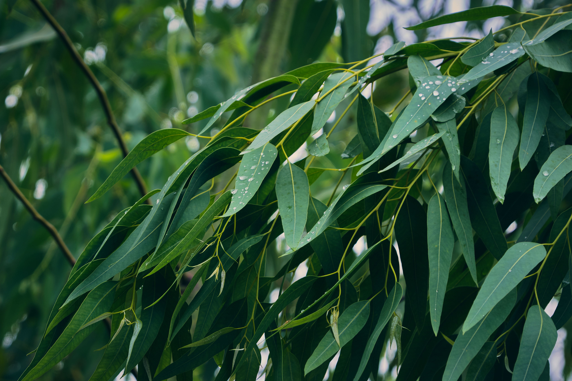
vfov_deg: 11.5
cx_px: 271
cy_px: 209
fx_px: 1891
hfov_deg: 17.2
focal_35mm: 119
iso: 160
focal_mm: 66.2
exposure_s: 1/100
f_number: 5.6
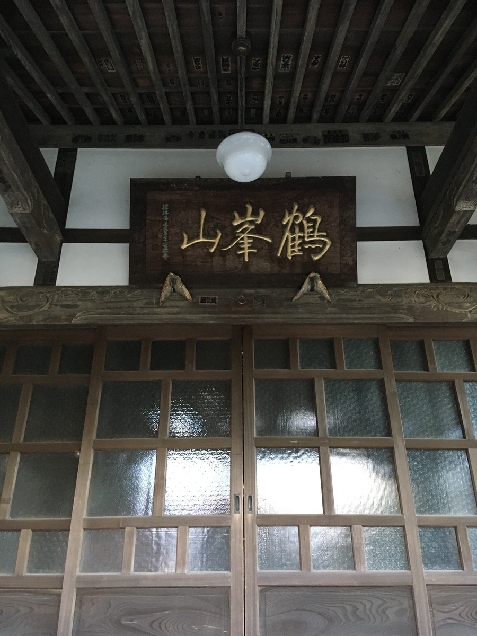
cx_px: 238
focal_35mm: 29
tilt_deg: +26.7
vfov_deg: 61.7
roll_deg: +0.6
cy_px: 318
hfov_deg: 48.2
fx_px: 533
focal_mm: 4.15
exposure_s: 1/17
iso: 200
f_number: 2.2
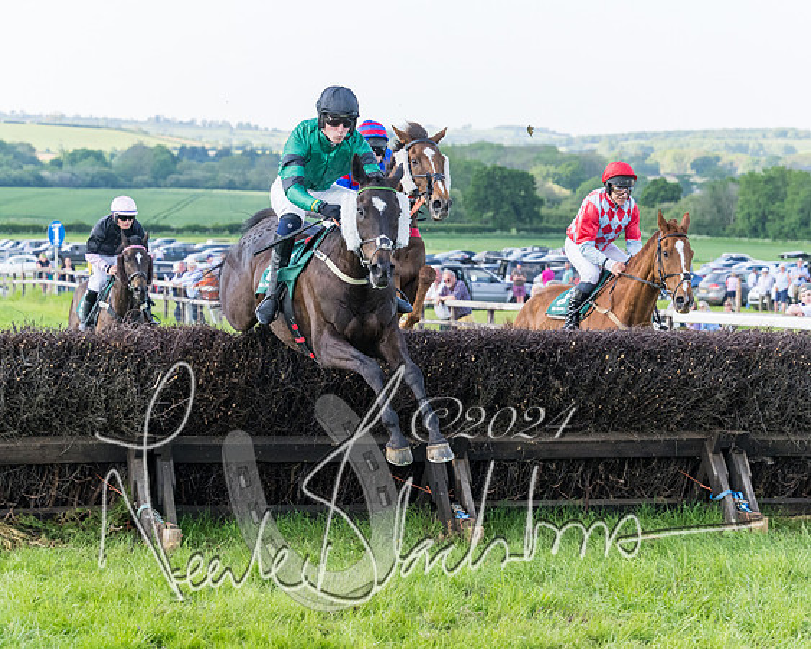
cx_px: 430
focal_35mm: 118
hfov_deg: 16.3
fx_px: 2828
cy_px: 330
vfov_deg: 13.1
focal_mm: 70
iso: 800
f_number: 4
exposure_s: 1/2500
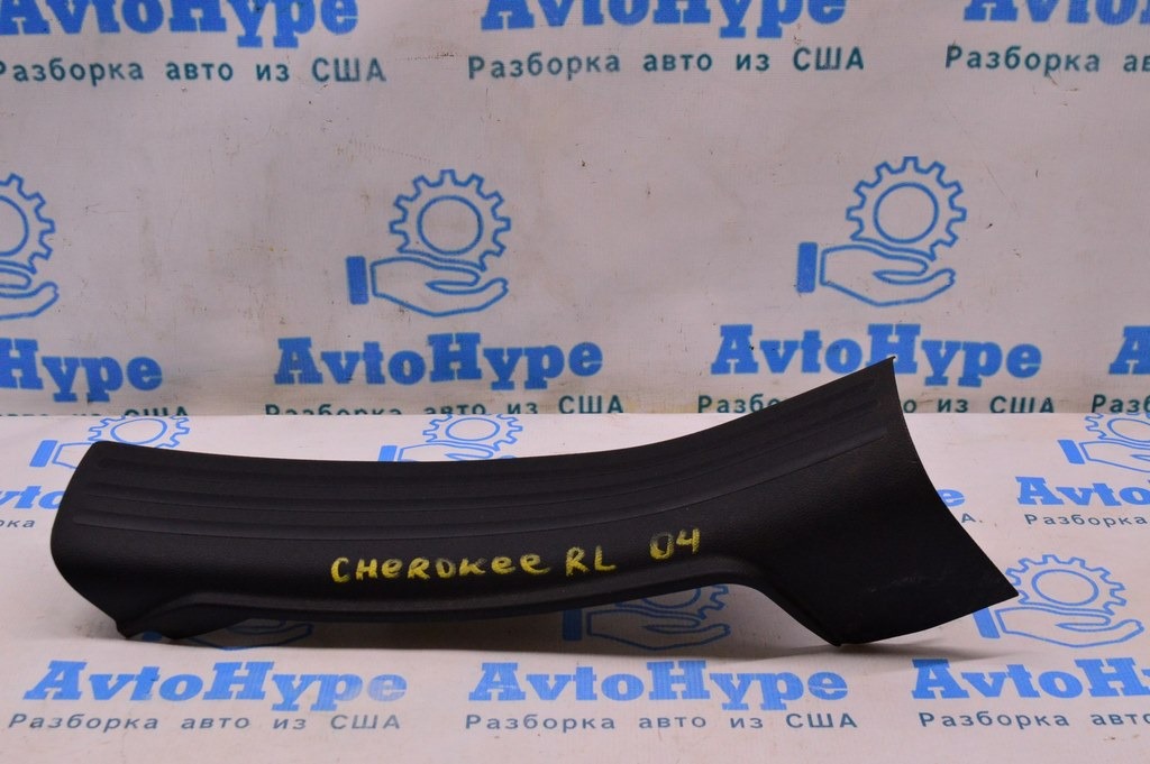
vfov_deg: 28.0
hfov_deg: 41.1
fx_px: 1532
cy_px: 382
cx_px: 575
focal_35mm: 48
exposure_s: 1/125
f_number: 8
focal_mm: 32
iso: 1600
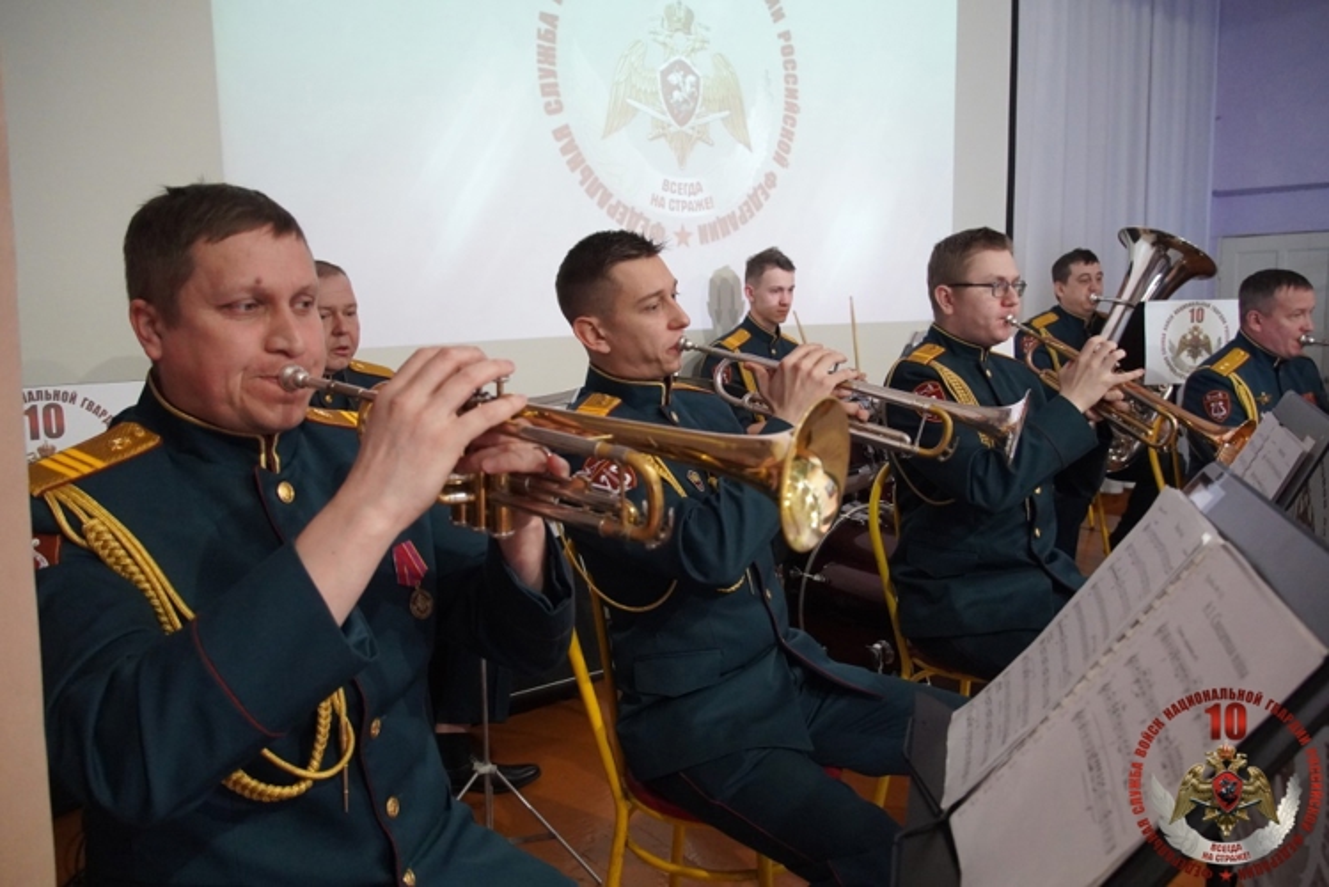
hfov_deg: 64.5
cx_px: 664
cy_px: 444
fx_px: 1052
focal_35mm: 28
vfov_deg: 45.7
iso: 4000
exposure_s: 1/160
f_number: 4
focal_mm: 19
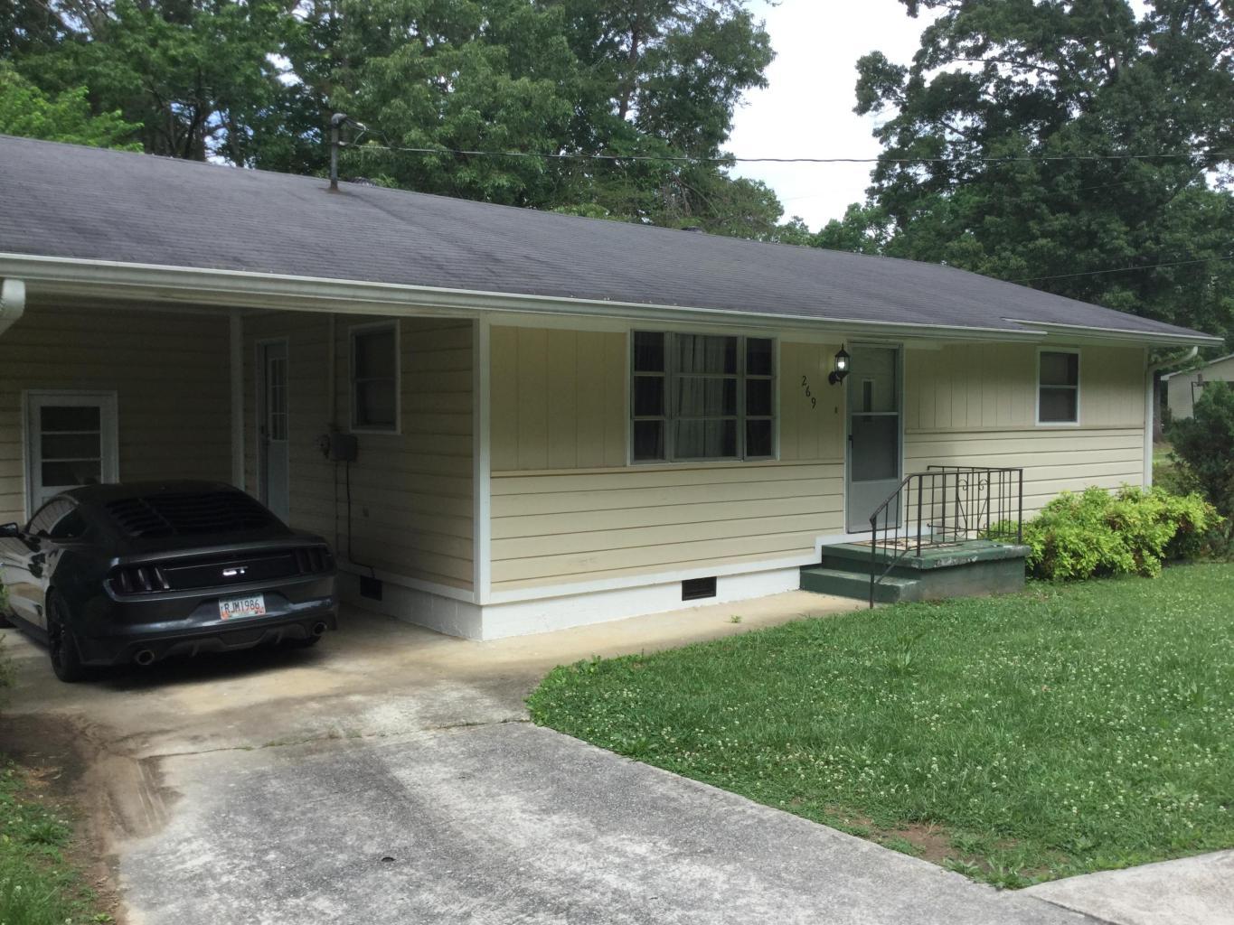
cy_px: 462
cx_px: 617
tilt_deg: -3.2
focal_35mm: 31
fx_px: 1105
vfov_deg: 45.4
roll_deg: -1.4
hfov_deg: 58.3
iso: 25
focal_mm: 3.3
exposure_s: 1/578
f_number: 2.4
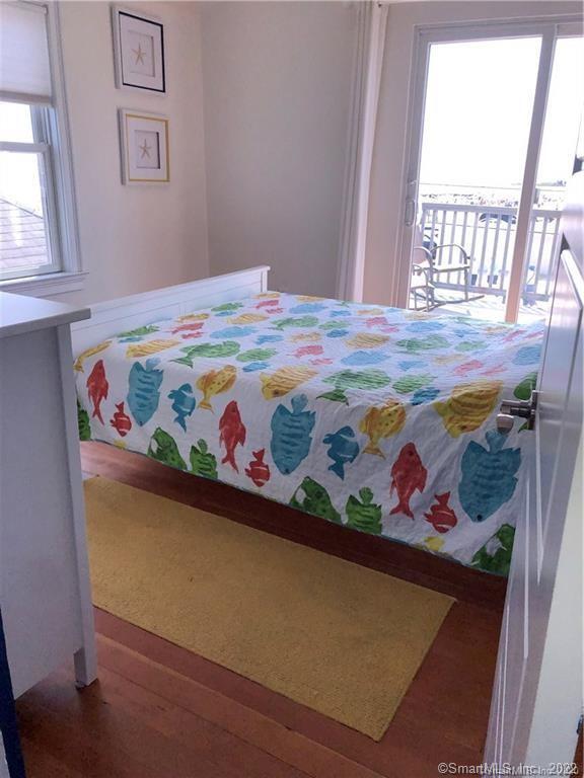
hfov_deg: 49.7
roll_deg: -2.9
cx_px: 292
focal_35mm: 28
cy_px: 389
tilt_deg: -18.4
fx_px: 630
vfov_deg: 63.4
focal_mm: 4
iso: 250
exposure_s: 1/1779
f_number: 1.8
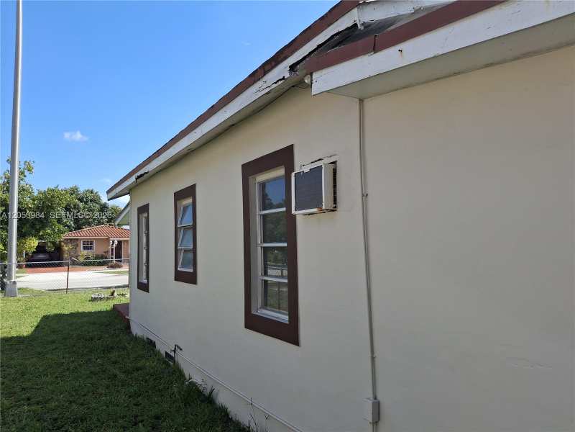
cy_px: 216
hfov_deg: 69.4
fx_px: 415
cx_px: 288
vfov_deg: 54.9
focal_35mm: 25
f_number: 1.8
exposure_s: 1/1232
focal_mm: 4.69
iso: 32
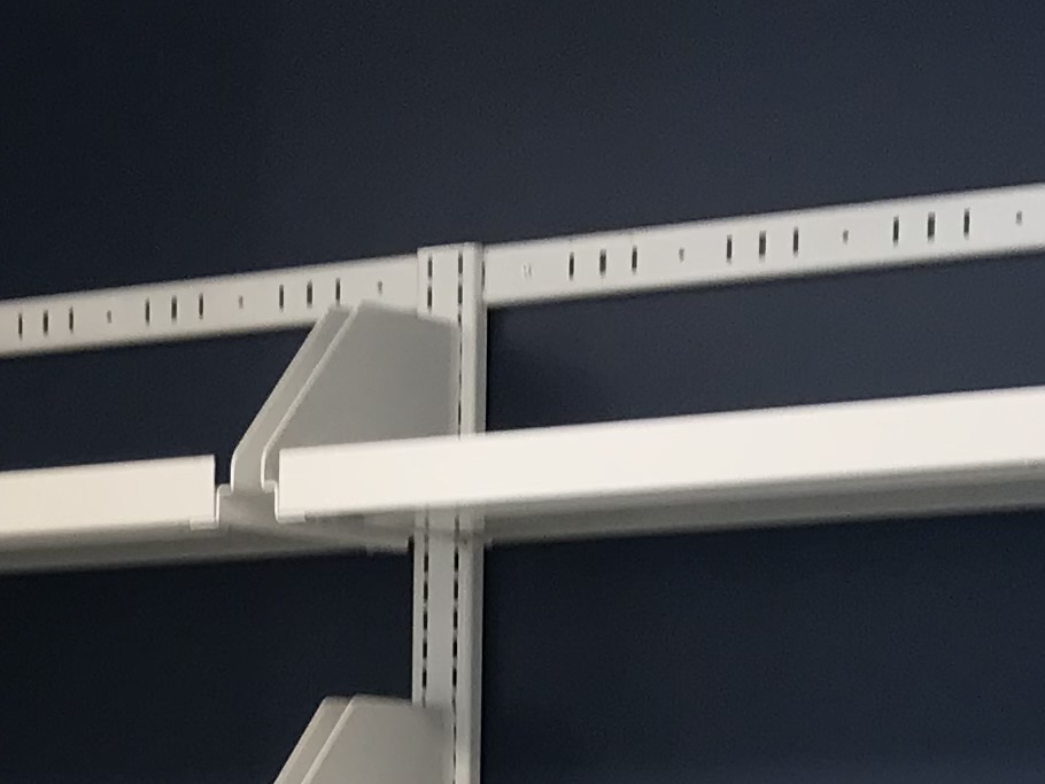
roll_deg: +0.9
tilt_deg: -8.6
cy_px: 1369
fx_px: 3744
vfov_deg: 11.2
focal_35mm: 124
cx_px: 156
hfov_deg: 15.7
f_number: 1.8
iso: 20
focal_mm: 3.99
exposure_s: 1/60
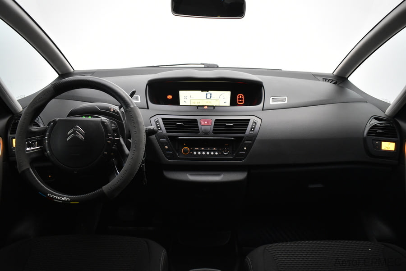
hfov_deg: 67.3
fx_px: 305
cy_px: 136
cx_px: 203
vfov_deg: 48.0
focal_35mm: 27
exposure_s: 1/80
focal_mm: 18
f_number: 3.5
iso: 2800
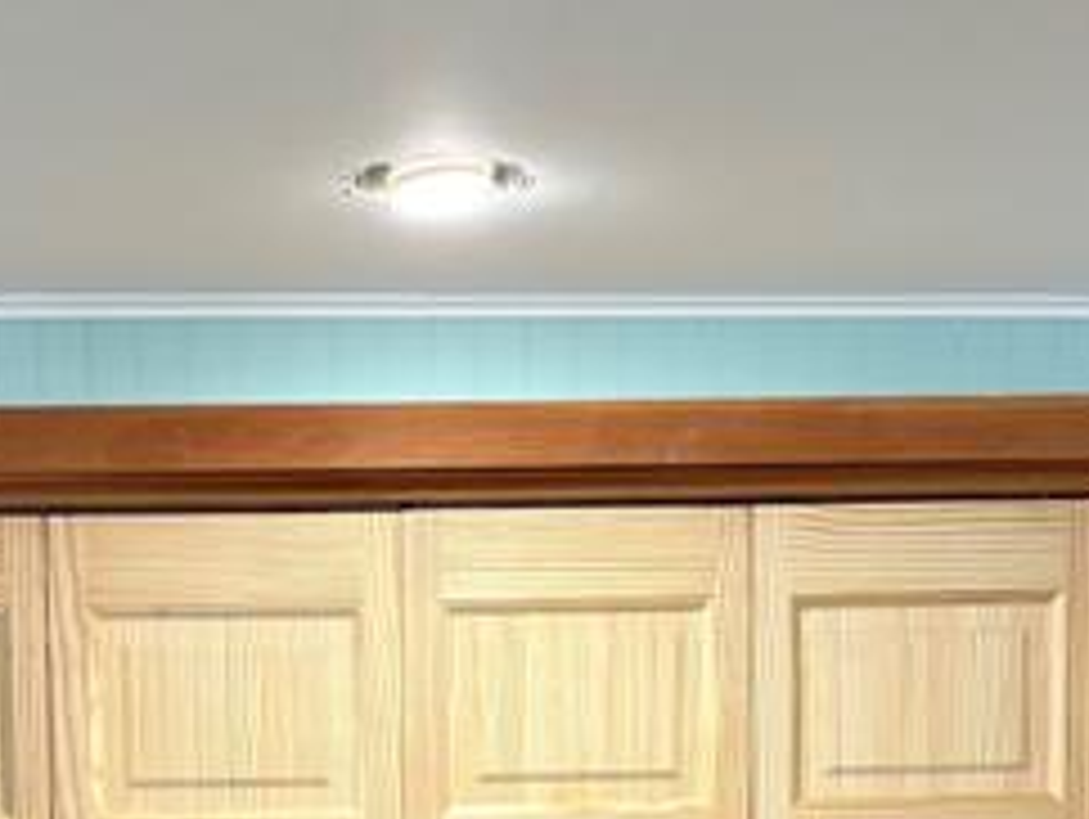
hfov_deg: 17.8
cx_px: 328
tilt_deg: -6.4
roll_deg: +1.9
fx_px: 3464
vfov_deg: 12.3
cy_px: 1472
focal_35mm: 110
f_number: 1.6
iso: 125
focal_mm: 5.96
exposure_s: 1/60
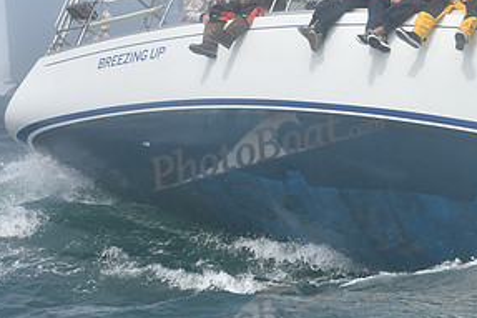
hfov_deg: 11.0
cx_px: 472
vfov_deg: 7.4
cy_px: 37
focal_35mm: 186
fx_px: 2463
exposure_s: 1/800
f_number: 10
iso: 320
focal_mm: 92
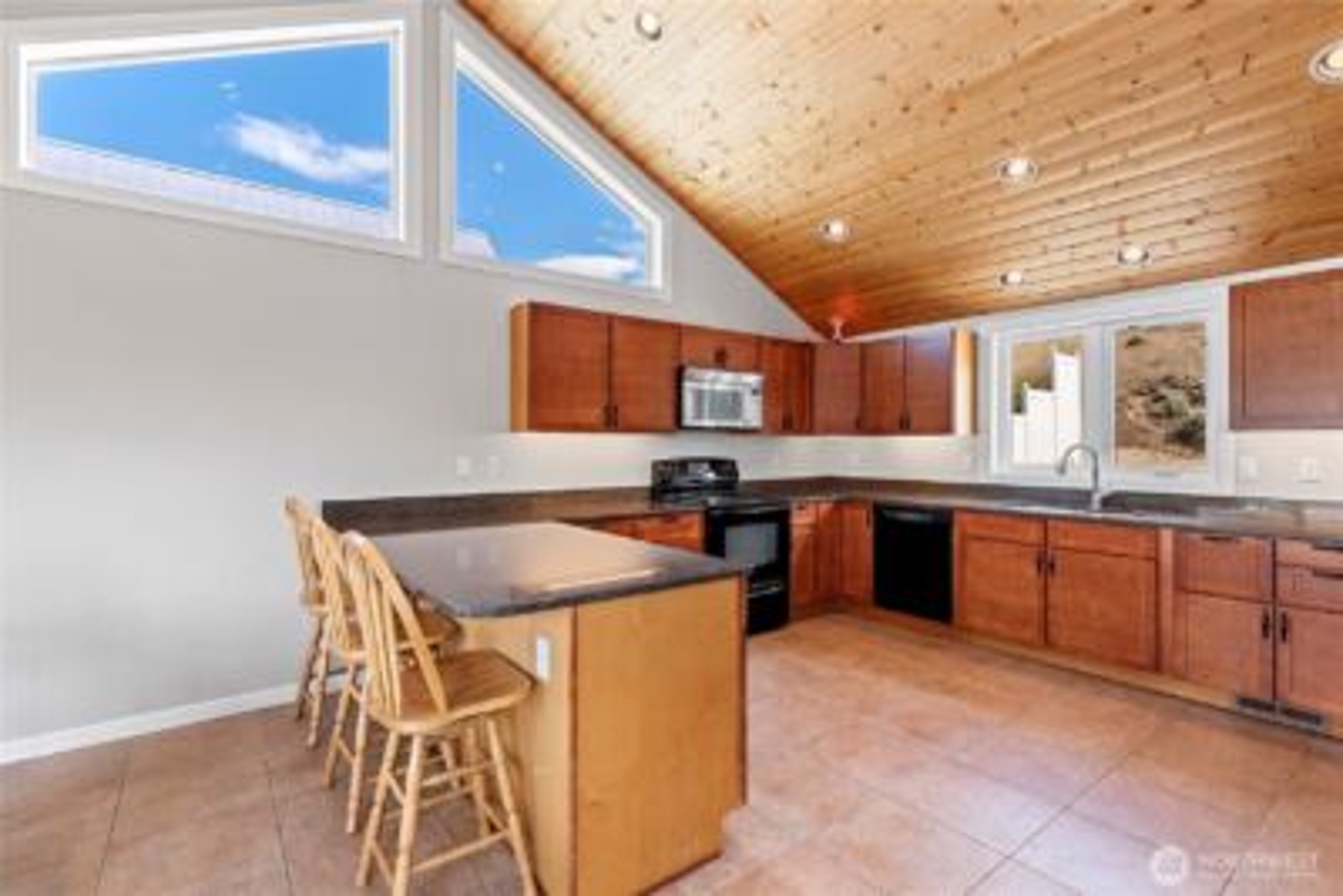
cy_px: 448
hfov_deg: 96.7
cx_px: 672
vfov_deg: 73.8
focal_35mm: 16
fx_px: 597
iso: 200
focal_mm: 16
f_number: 8
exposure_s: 1/10
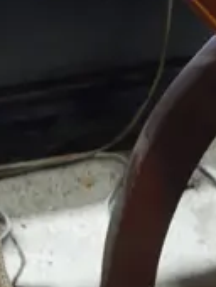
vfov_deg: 9.6
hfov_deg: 6.6
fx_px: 1701
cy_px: 272
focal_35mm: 205
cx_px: 629
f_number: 4
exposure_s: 1/60
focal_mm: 17
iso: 1000
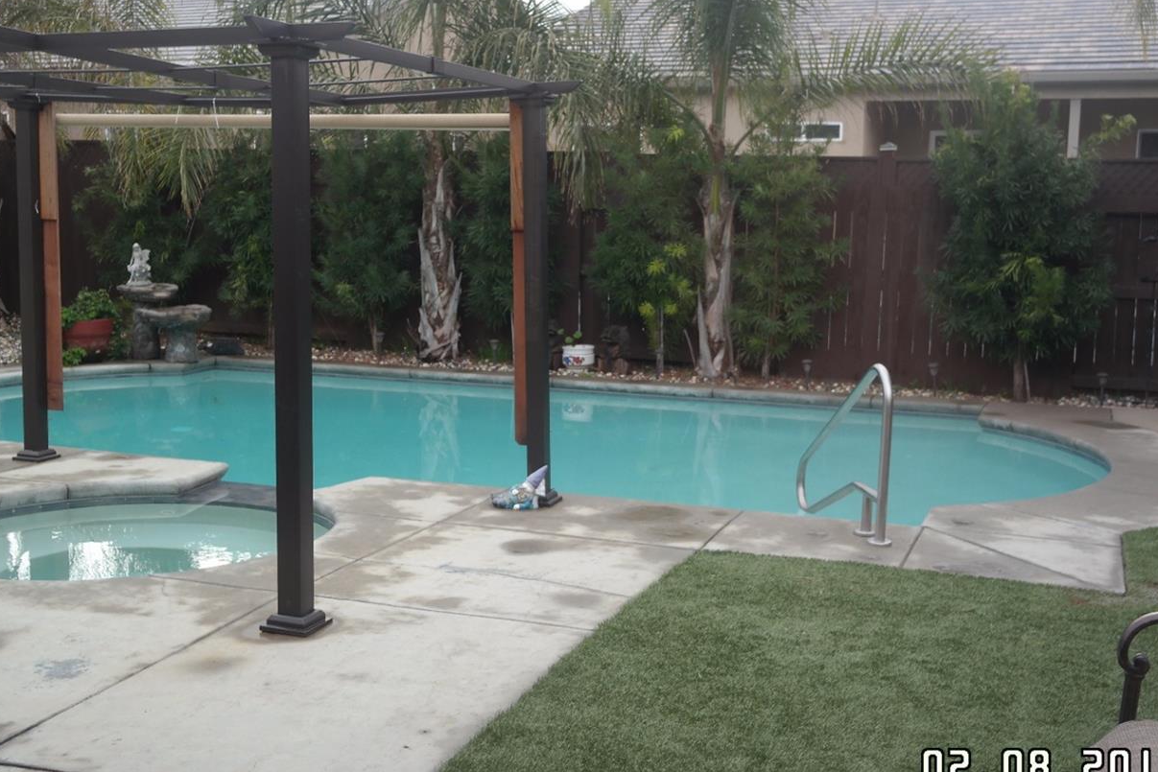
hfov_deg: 47.4
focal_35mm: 41
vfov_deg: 32.6
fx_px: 1319
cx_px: 568
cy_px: 393
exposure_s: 1/80
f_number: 3.5
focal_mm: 22
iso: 200
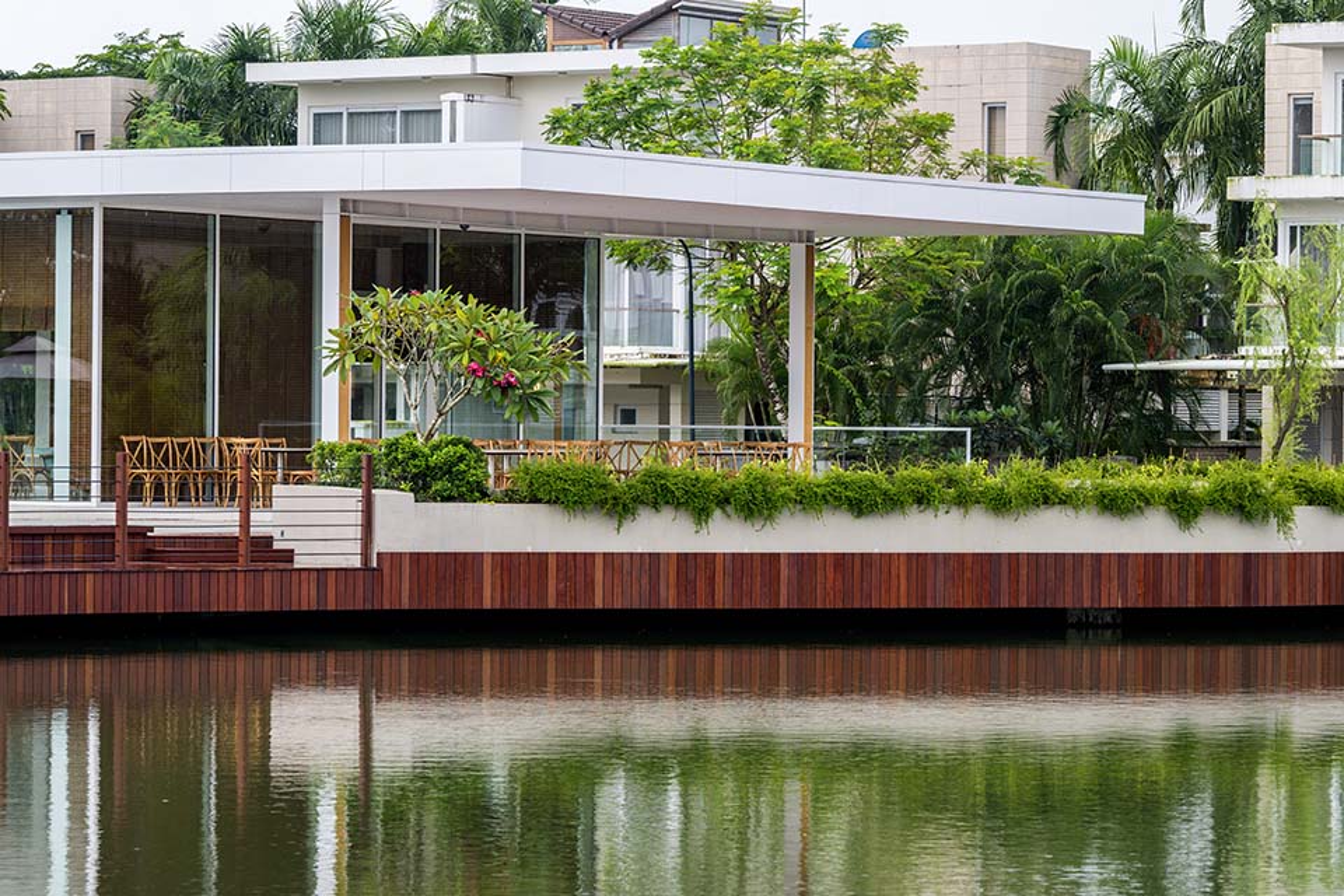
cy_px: 448
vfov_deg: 9.8
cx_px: 672
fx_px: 5226
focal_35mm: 140
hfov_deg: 14.7
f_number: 9
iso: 900
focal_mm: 140
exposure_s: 1/640
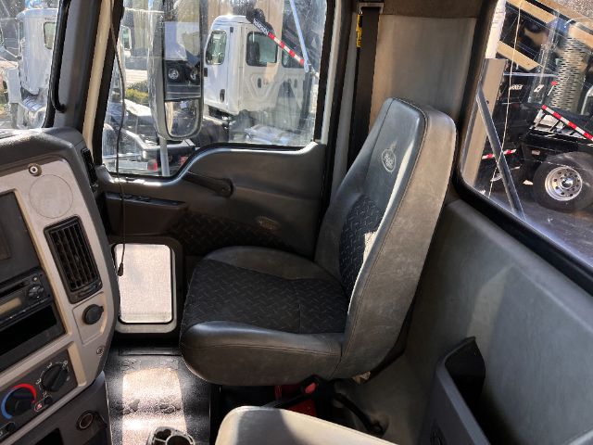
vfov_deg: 53.1
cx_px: 296
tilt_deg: -25.0
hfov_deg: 67.3
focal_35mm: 26
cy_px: 222
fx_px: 445
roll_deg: -7.5
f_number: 1.6
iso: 50
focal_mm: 5.1
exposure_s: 1/457
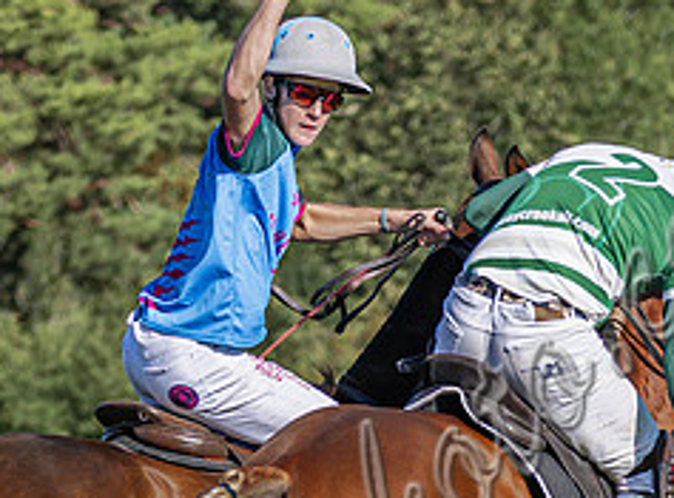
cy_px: 929
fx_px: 18608
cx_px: 465
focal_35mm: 961
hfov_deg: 2.1
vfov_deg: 1.5
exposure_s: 1/2000
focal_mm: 150
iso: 250
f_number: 4.8
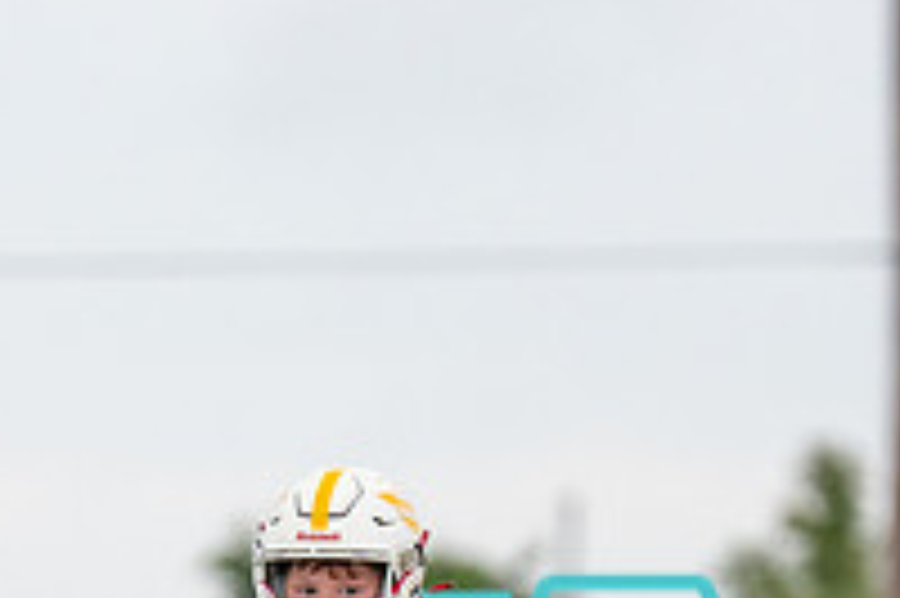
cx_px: 384
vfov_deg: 1.4
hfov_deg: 2.2
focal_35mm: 955
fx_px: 23855
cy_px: 827
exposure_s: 1/2000
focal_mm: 200
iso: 500
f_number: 2.8
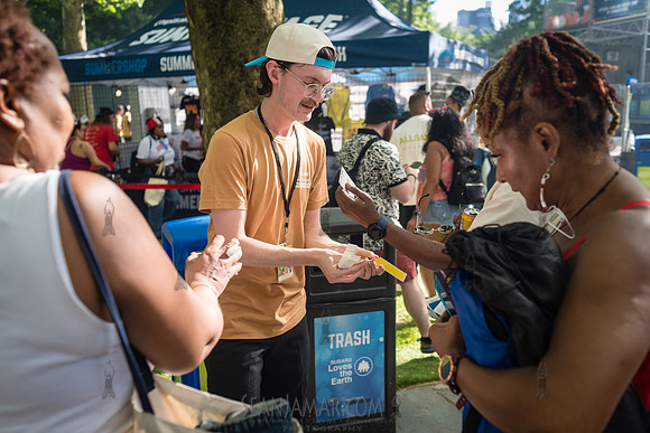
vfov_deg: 37.9
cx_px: 325
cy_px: 216
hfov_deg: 54.4
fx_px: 632
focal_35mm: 35
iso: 400
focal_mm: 35
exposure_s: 1/640
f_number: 3.5
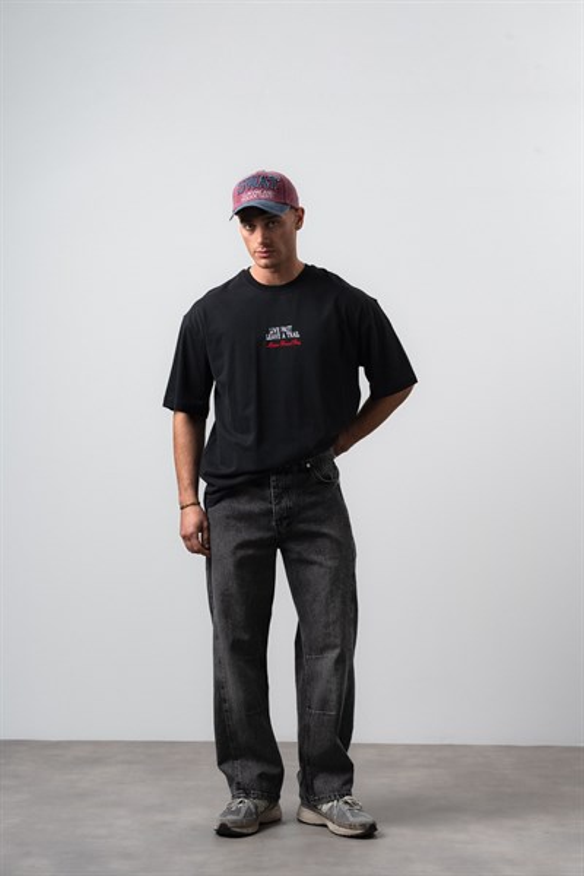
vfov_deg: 28.8
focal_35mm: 70
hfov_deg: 19.5
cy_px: 438
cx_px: 292
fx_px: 1703
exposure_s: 1/125
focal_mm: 70
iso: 100
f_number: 10
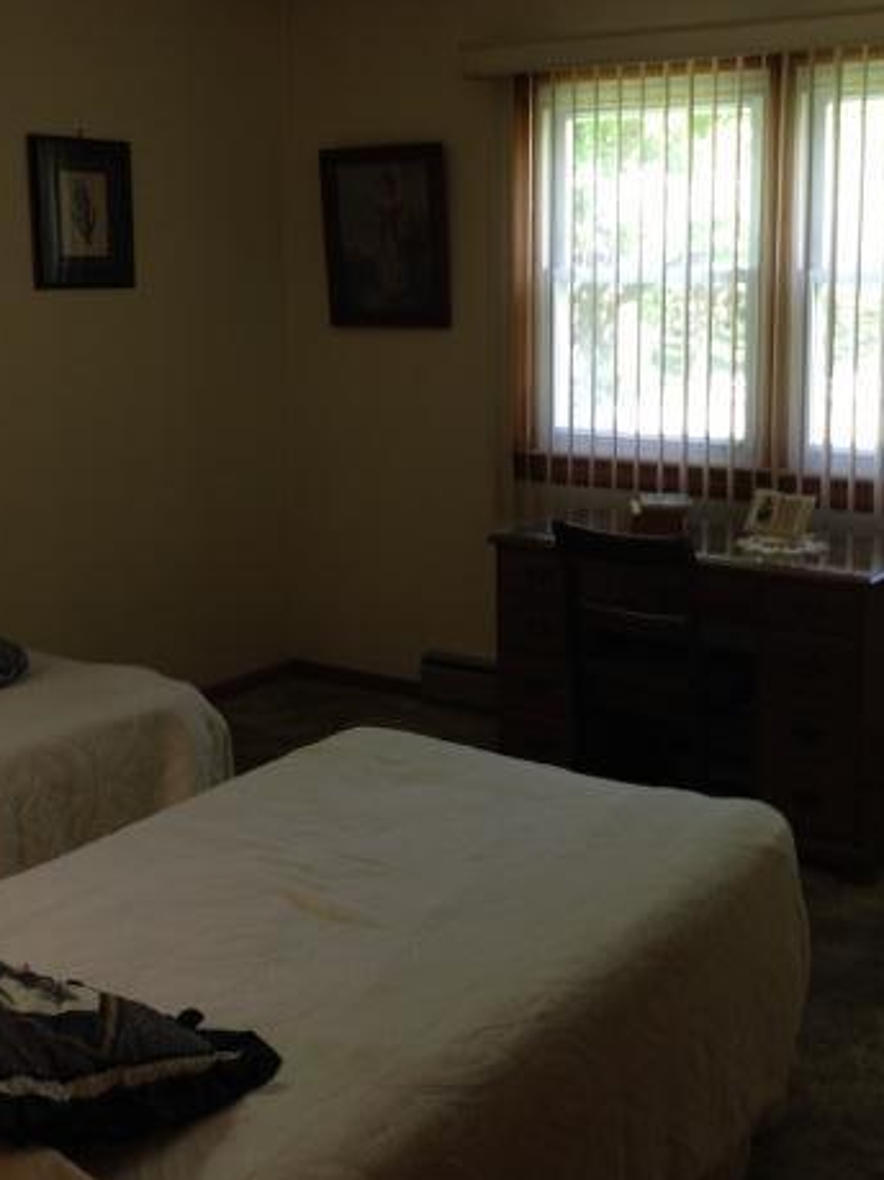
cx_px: 524
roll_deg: +1.4
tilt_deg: -2.3
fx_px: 1567
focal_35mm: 46
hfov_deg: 31.4
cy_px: 427
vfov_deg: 40.9
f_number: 2.4
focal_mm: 4.12
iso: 50
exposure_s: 1/30
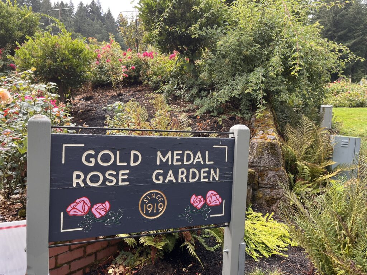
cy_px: 138
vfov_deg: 53.1
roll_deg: -2.3
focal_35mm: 26
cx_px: 184
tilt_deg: -5.2
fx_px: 276
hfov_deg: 67.3
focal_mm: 5.1
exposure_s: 1/432
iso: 50
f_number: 1.6
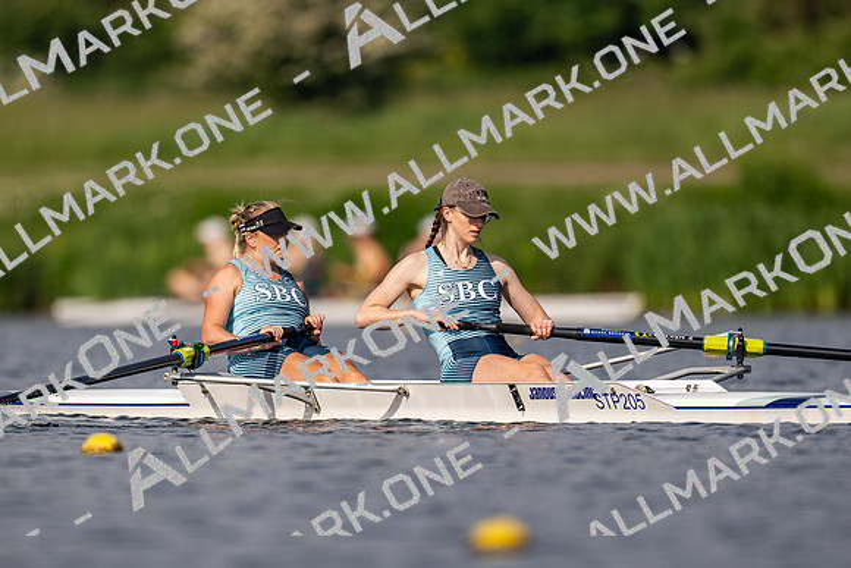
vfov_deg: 1.5
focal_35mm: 900
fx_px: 21290
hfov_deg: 2.3
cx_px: 426
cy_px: 284
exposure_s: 1/2500
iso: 180
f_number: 4
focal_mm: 600
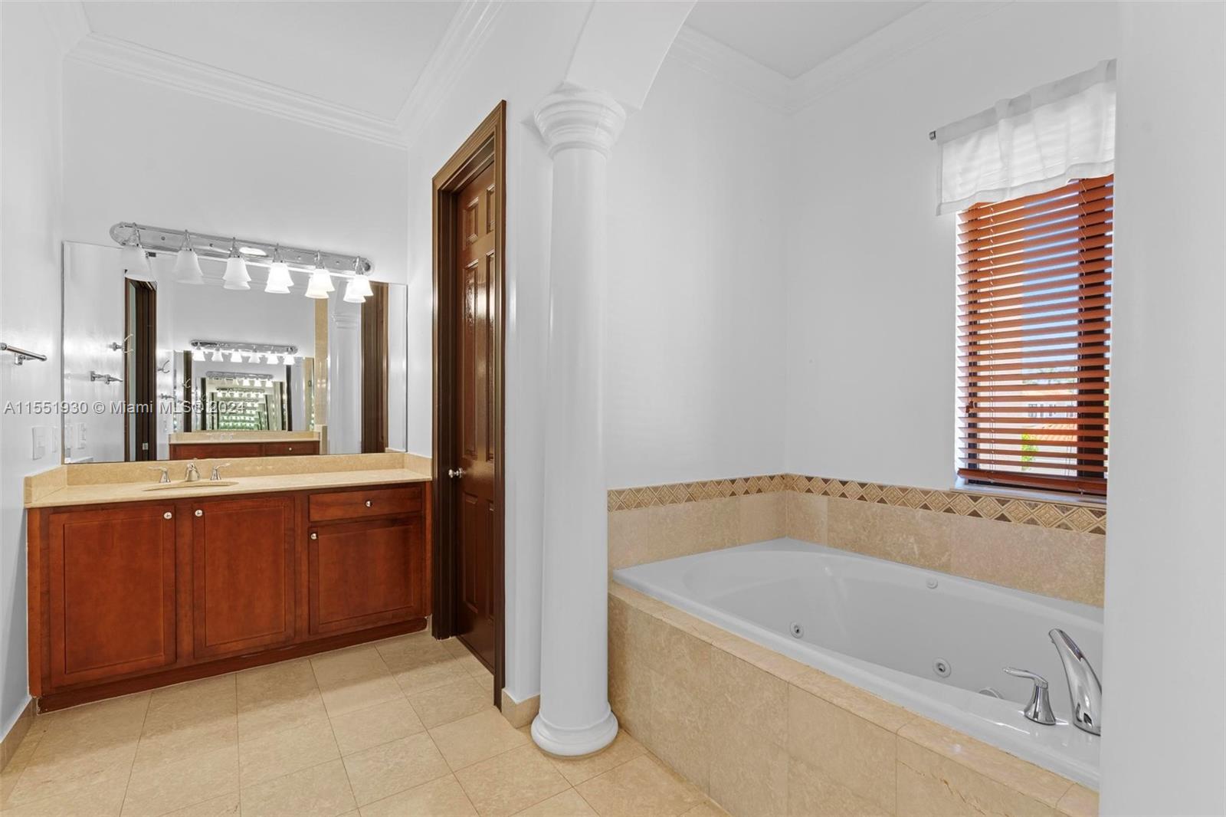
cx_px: 613
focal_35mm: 16
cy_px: 408
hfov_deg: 96.7
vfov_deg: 73.7
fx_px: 545
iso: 200
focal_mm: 16
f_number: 9
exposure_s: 1/1.25
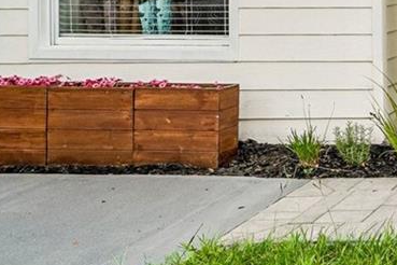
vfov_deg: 19.8
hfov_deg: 21.5
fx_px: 717
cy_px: -41
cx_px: 698
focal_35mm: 65
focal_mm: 10
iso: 100
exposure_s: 1/60
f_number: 8
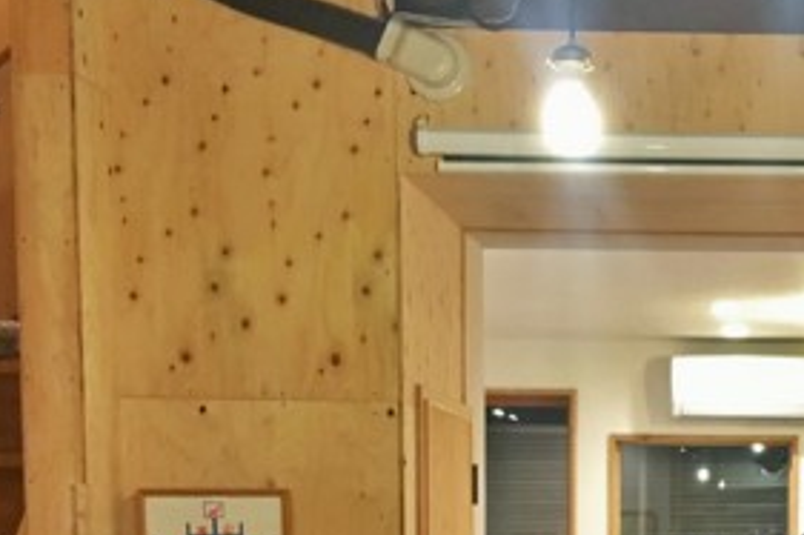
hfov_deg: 22.7
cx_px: 807
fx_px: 1919
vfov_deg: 15.1
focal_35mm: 86
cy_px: 701
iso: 80
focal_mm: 4.15
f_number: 2.2
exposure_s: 1/10
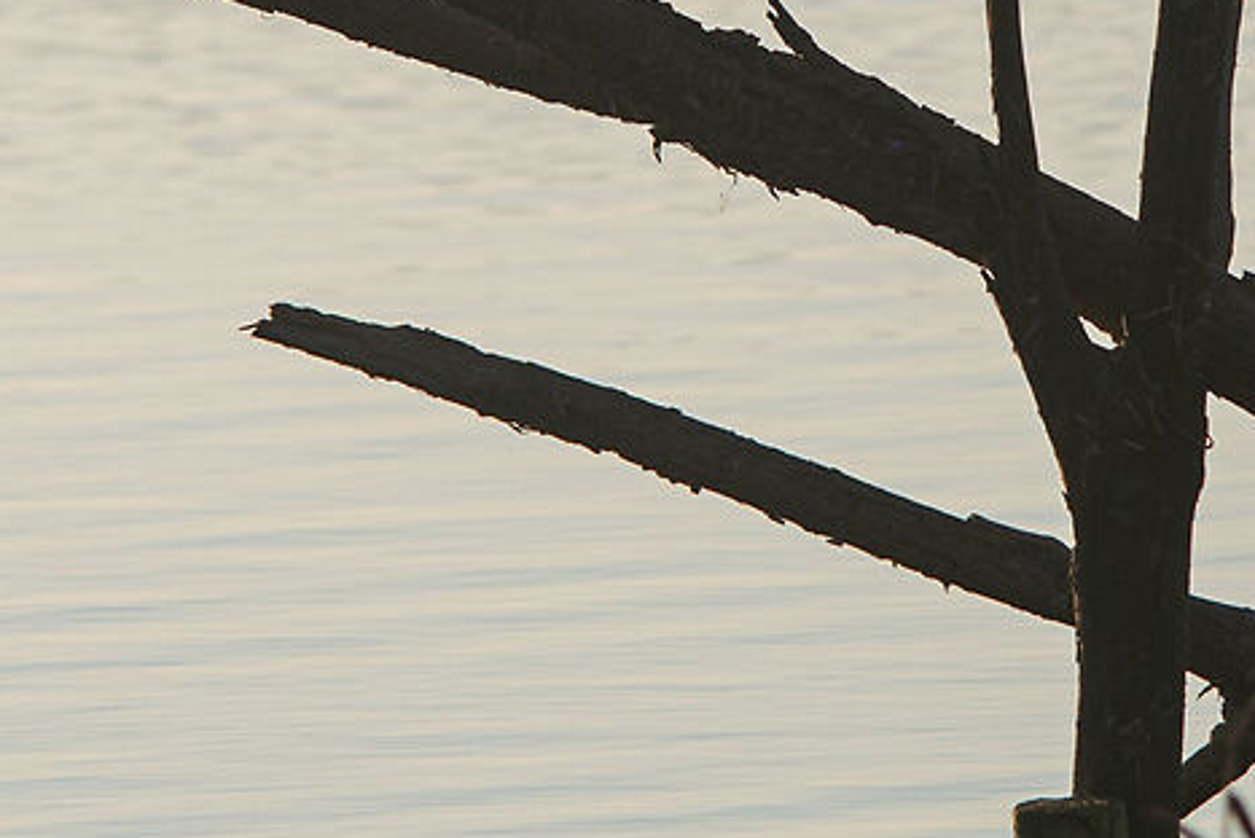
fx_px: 44823
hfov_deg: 1.6
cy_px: -13
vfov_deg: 1.1
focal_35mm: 1285
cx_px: 742
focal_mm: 250
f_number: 7.1
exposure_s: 1/500
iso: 125
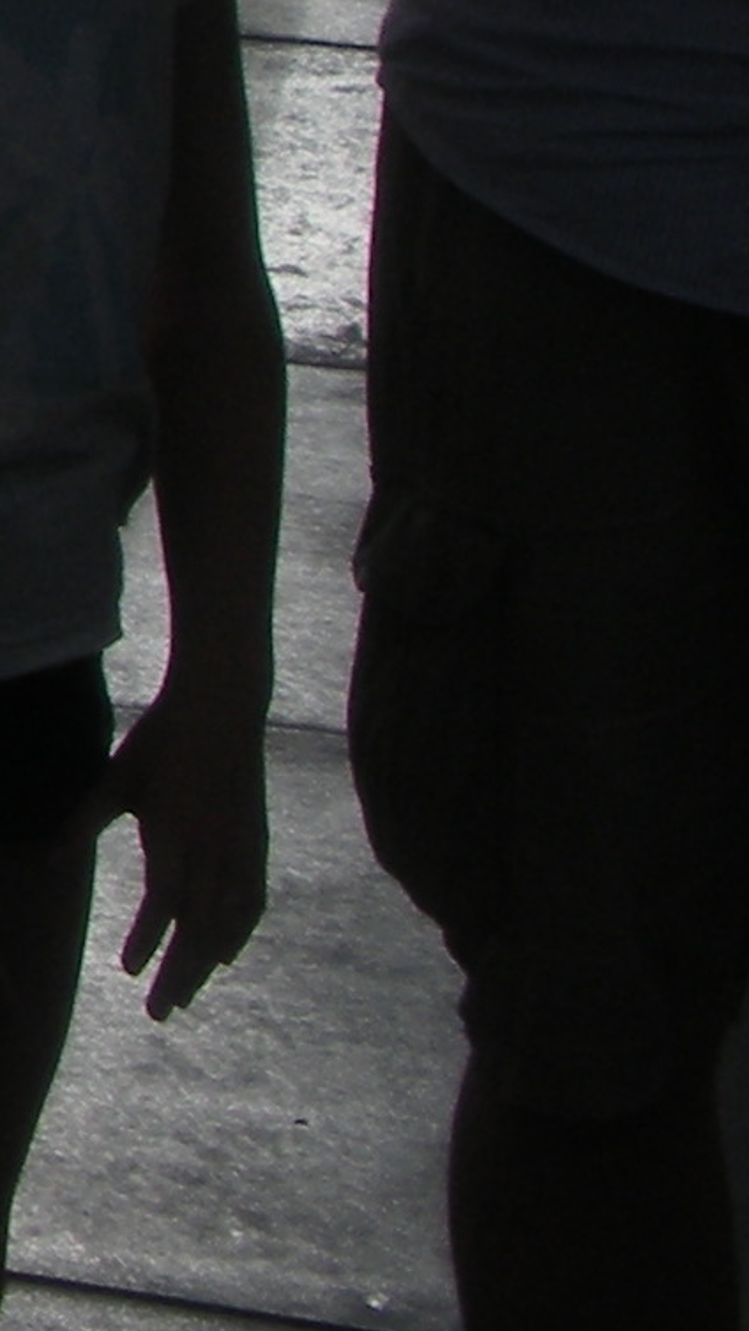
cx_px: -2390
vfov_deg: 10.7
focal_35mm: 190
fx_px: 6703
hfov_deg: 5.5
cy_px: -977
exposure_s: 1/1166
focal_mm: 6.3
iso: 64
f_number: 5.6
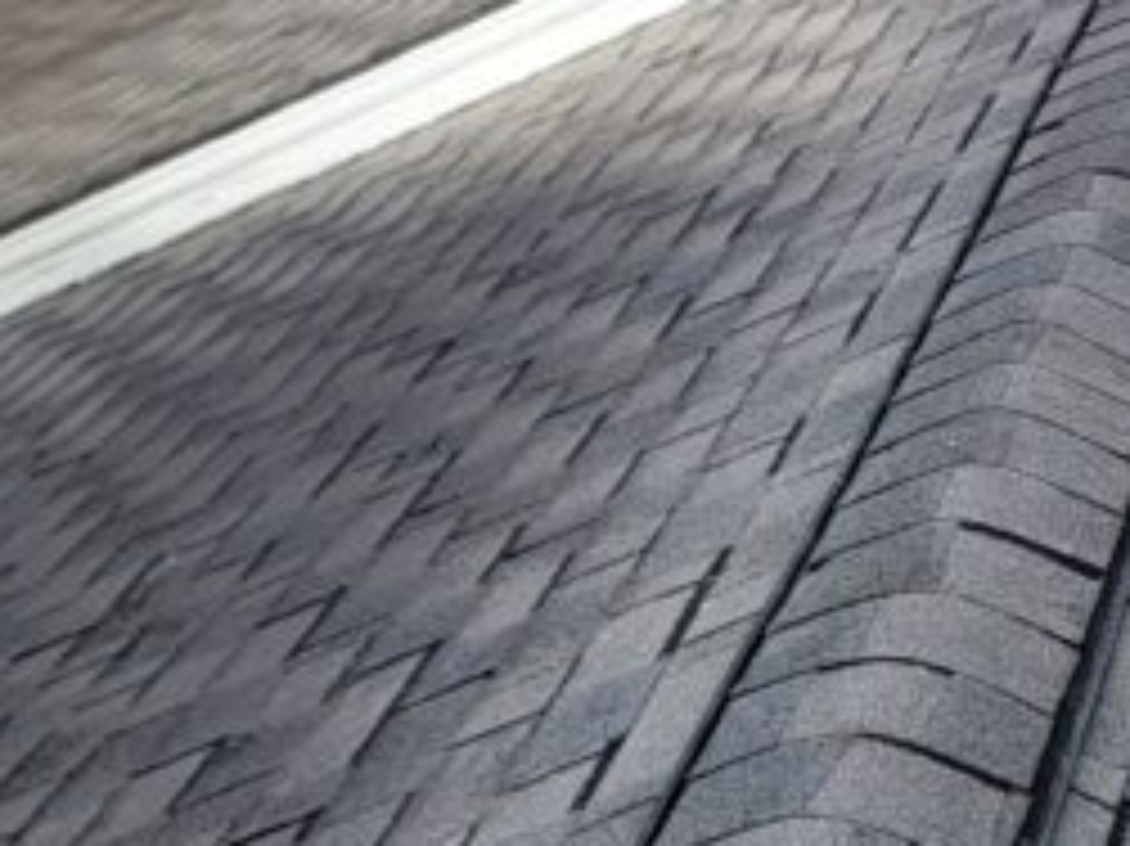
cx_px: 1544
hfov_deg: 18.4
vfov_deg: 14.4
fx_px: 3198
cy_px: -288
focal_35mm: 98
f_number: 1.8
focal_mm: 6.7
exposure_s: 1/516
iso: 16
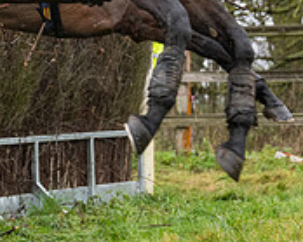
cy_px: -77
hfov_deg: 7.6
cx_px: 70
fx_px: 2285
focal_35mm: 255
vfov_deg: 6.0
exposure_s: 1/1250
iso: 800
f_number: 4
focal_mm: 70
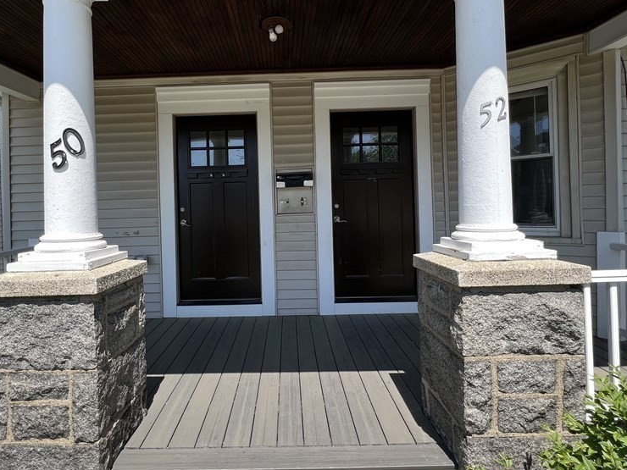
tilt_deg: -0.2
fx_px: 326
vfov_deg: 71.4
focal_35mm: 18
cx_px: 282
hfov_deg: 87.5
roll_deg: +1.1
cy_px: 210
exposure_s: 1/455
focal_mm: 1.57
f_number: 1.8
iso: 32
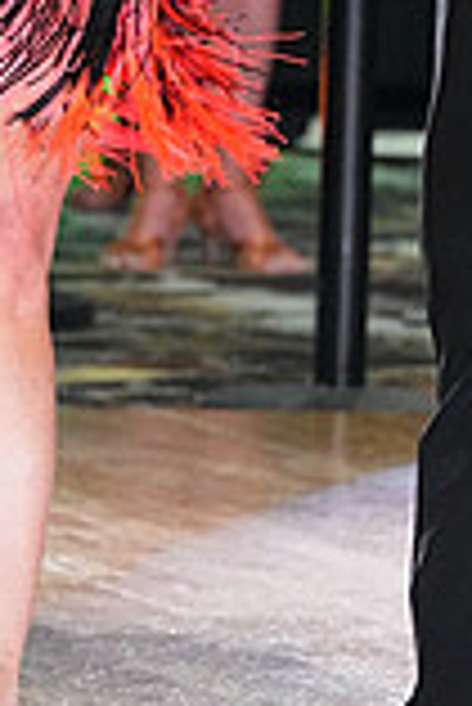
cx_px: 128
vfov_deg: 2.9
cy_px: -153
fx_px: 13696
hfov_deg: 2.0
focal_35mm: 698
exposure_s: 1/320
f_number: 5.6
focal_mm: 189
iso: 6400
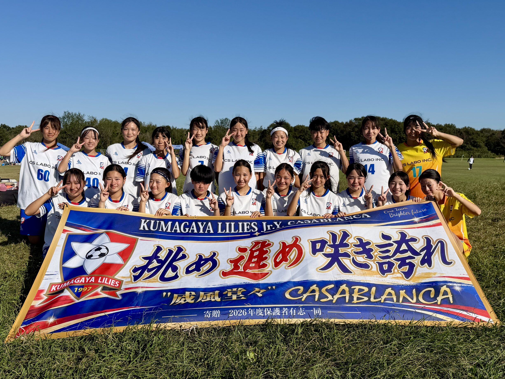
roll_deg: +0.0
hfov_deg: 69.4
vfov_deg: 54.9
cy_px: 190
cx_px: 247
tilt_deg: -1.4
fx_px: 365
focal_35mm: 25
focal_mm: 6.76
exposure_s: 1/9091
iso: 80
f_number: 1.78
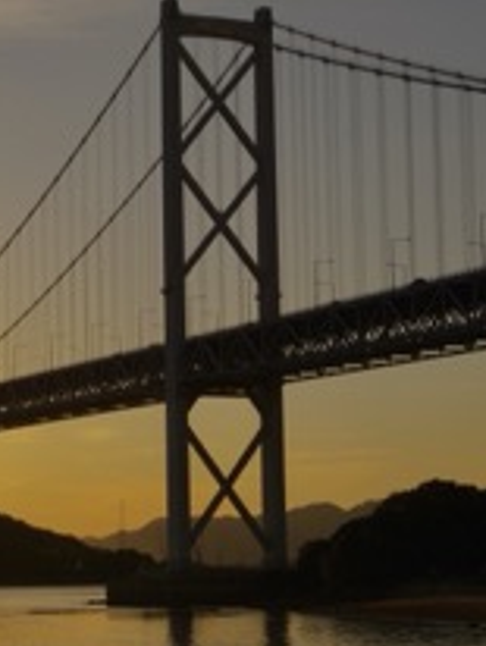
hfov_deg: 15.3
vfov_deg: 20.8
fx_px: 1756
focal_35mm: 94
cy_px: 398
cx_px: -66
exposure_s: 1/250
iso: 100
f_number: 14
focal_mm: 28
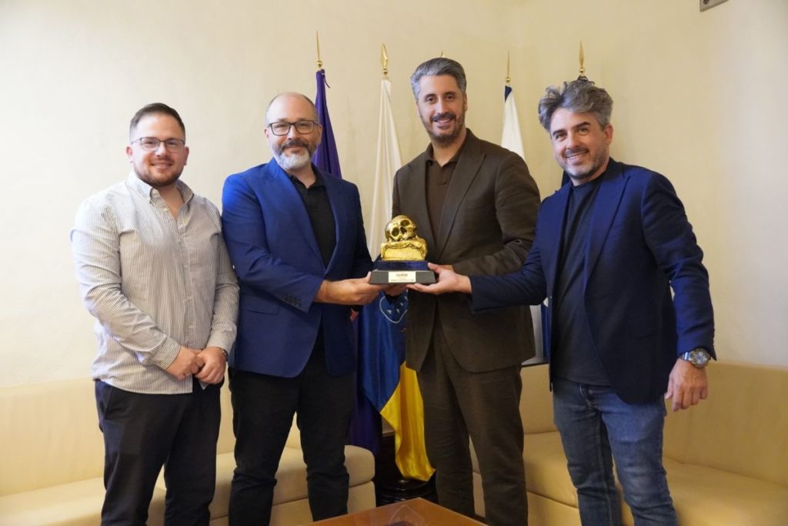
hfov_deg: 51.3
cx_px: 394
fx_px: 821
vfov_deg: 35.5
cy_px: 263
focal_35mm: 38
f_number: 3.2
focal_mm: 25
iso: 6400
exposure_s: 1/160
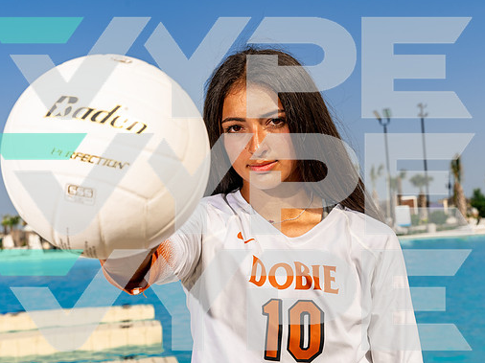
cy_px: 184
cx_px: 231
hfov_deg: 30.3
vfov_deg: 22.9
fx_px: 896
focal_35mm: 64
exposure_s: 1/320
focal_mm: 58
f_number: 9
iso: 100
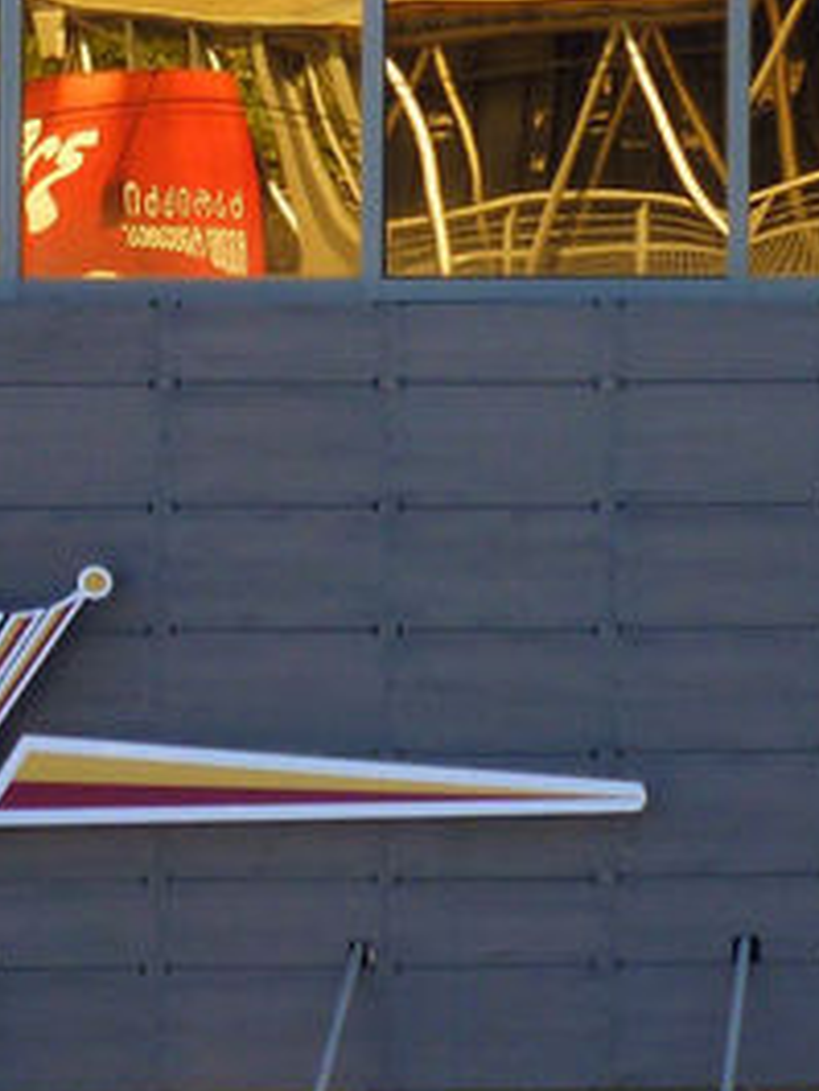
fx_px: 14216
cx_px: -272
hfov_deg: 3.3
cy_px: -237
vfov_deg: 4.4
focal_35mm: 451
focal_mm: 21.7
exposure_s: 1/160
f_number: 5.1
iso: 100
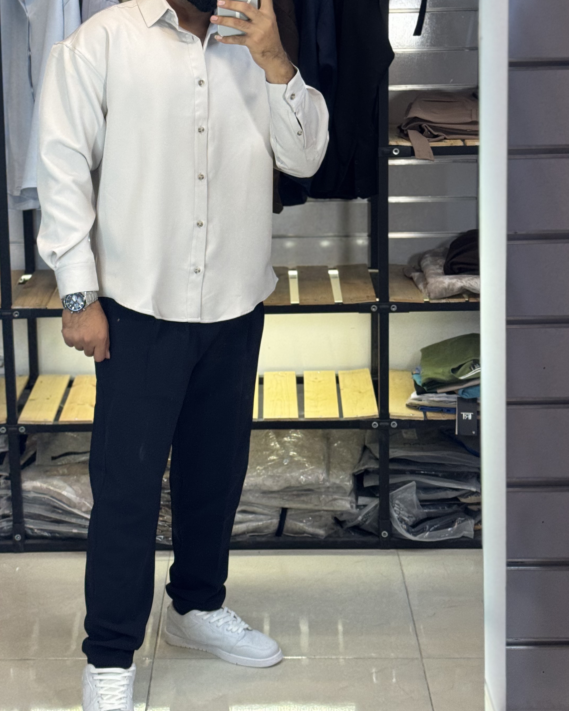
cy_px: 211
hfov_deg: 21.8
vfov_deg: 26.9
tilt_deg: -7.4
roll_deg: +0.8
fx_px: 1474
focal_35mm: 70
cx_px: 215
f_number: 1.78
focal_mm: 6.76
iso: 50
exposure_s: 1/121
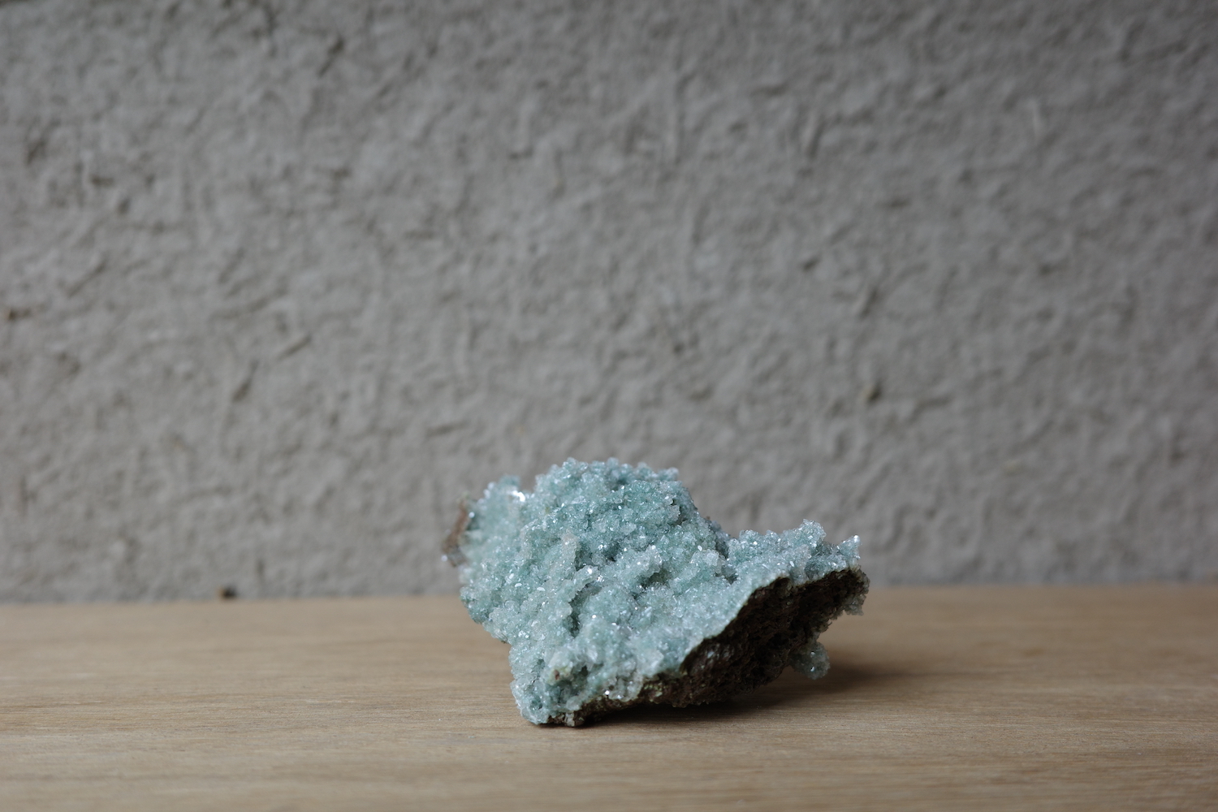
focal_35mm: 40
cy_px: 406
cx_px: 609
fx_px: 1353
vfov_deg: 33.4
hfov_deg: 48.5
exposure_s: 1/125
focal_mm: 26
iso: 200
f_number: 2.8
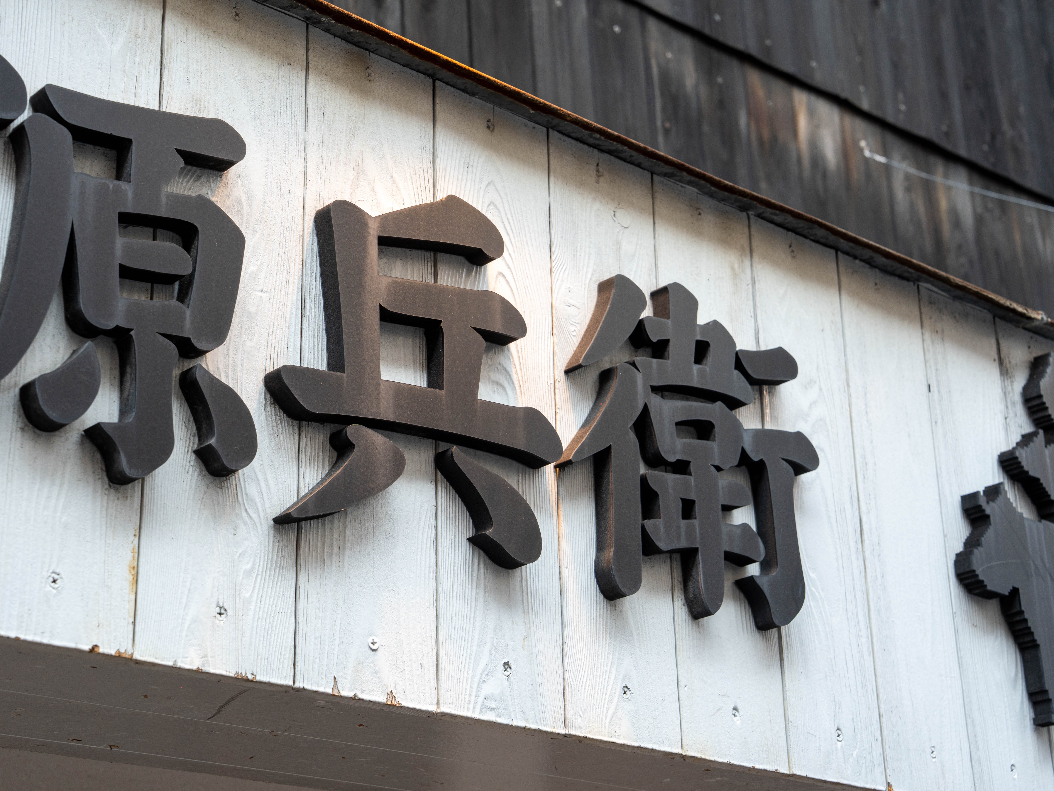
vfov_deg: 22.6
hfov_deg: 29.8
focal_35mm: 65
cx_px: 465
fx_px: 1979
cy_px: 415
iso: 320
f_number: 8
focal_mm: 55
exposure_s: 1/60
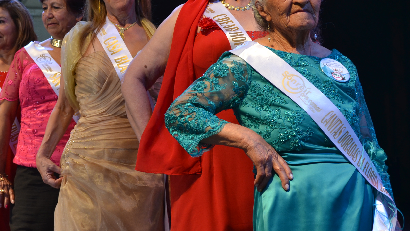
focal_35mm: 87
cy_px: 65
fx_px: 946
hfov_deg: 24.3
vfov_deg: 13.9
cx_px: 137
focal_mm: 40
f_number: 5.3
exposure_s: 1/40
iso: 400
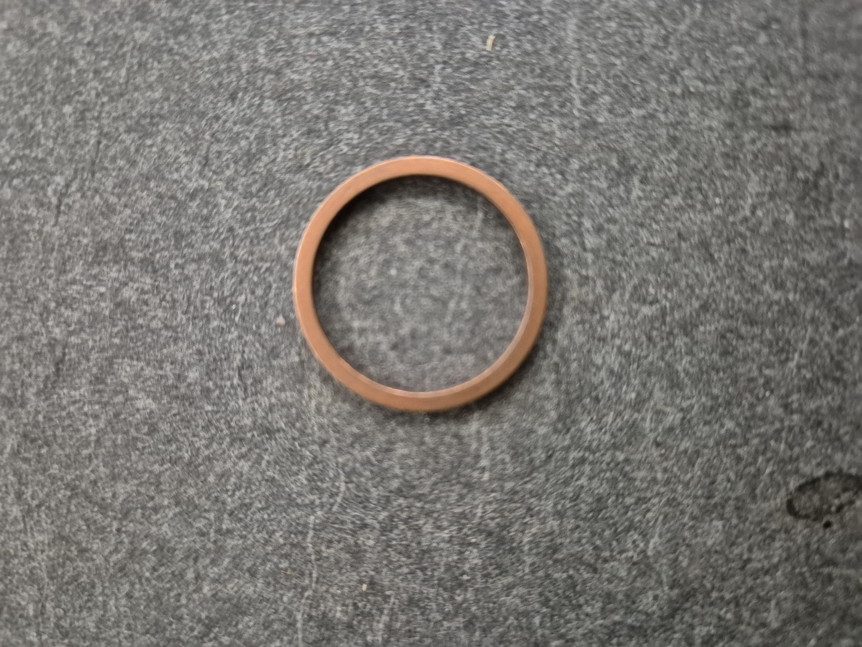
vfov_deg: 58.9
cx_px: 431
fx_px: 573
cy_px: 324
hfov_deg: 73.9
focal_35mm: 23
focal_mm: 5.4
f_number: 1.8
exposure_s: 1/100
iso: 2000
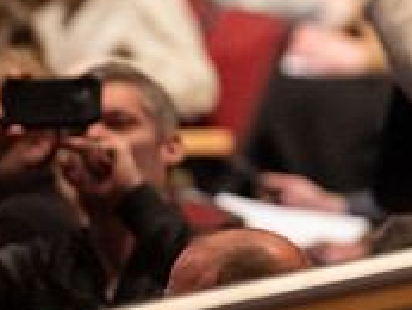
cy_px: -110
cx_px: 396
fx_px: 9230
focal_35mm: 775
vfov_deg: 1.9
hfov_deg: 2.6
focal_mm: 200
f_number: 2.8
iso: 5000
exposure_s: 1/160
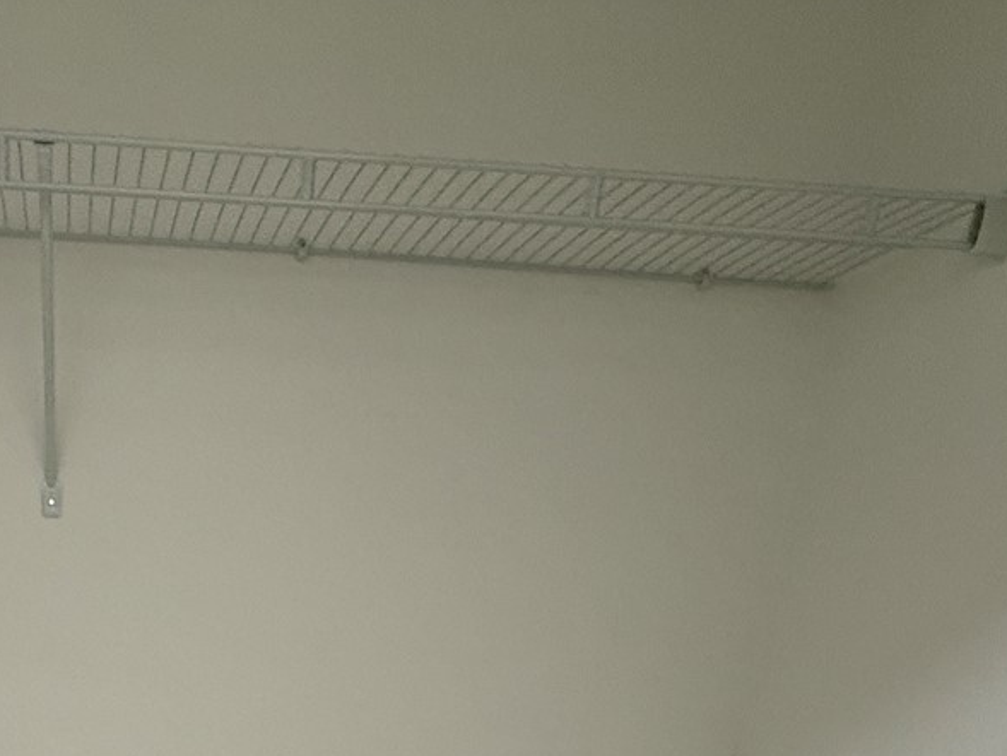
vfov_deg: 29.5
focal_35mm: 38
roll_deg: -3.8
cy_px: 1009
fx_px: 1106
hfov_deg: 45.6
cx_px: 154
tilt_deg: -18.6
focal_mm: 2.22
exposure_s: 1/120
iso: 320
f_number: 2.2
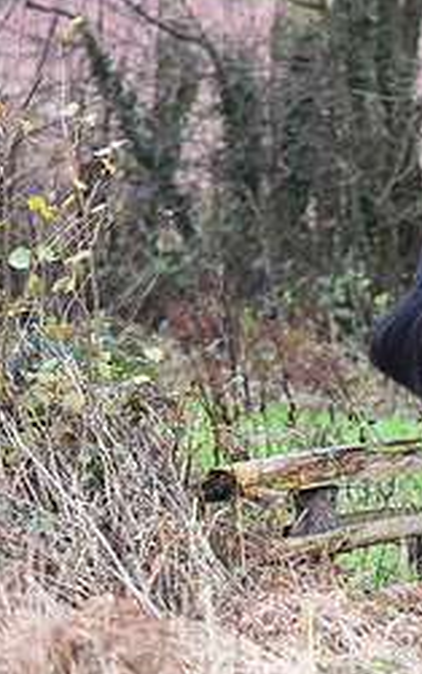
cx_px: 766
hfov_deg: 4.1
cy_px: 320
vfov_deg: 6.6
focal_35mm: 318
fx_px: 5848
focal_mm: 135
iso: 1800
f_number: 3.5
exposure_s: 1/1000
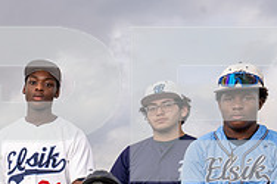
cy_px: 283
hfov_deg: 18.3
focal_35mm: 105
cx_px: -71
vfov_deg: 12.3
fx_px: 807
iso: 250
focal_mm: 34
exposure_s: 1/250
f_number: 10
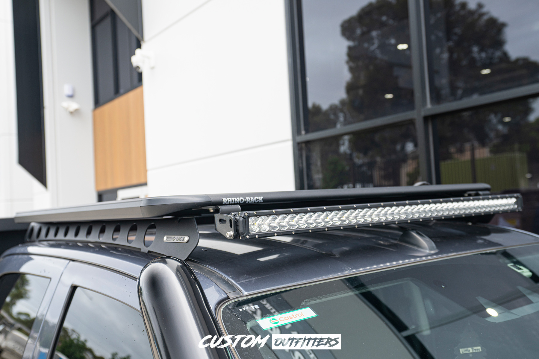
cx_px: 270
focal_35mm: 31
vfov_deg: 42.3
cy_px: 180
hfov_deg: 60.3
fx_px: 464
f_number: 4
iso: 100
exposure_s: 1/60
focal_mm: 31
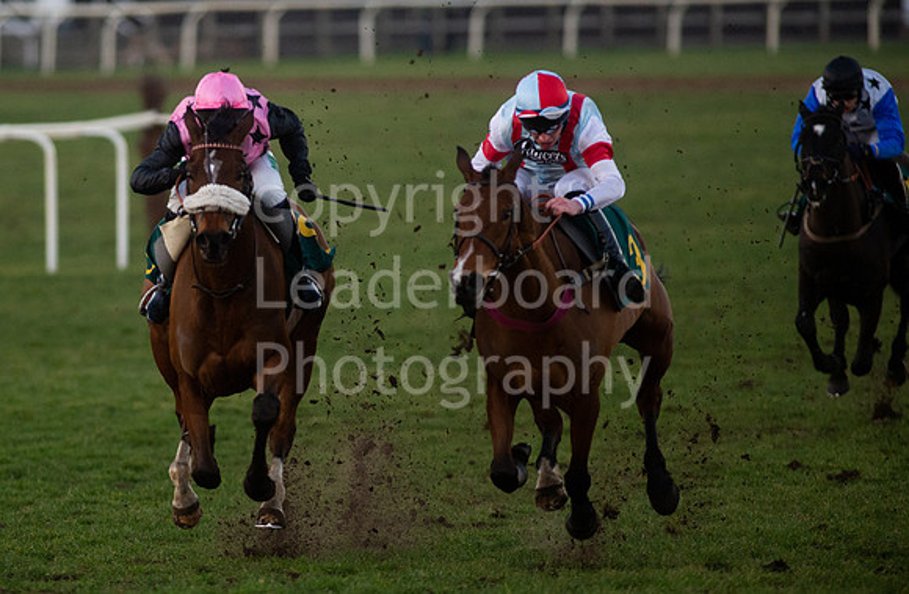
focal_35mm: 431
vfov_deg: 3.1
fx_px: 10807
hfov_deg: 4.8
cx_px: 260
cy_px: 287
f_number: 4
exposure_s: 1/1600
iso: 2000
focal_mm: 300
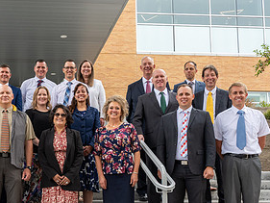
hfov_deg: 31.6
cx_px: 46
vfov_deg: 24.6
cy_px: 150
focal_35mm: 59
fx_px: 460
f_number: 8
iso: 200
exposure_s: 1/160
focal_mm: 24
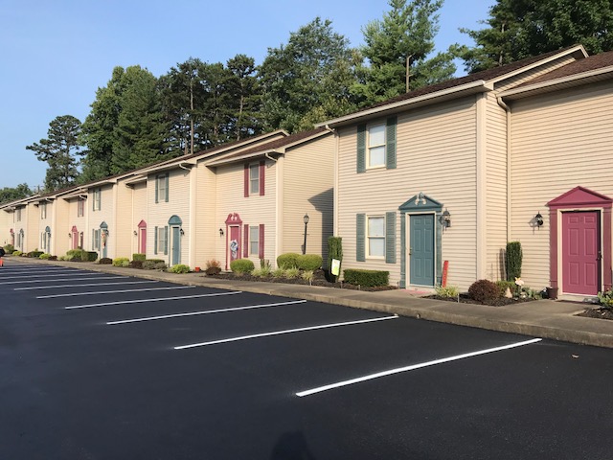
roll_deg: -0.4
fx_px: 496
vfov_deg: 49.7
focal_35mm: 28
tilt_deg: +2.0
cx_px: 306
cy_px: 230
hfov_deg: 63.4
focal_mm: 3.99
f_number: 1.8
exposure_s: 1/1650
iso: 20
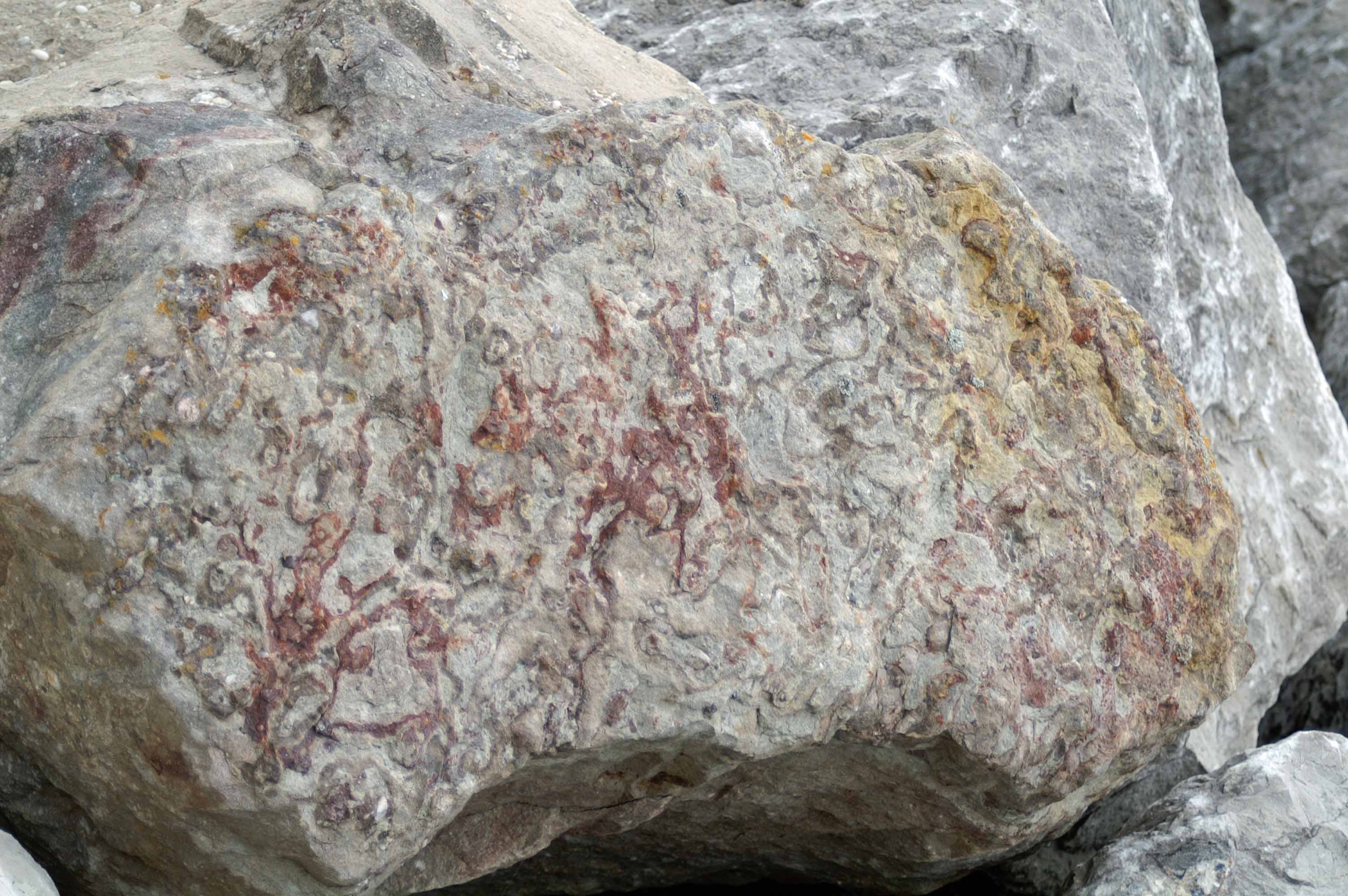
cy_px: 448
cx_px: 674
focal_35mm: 105
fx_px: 3928
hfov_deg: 19.5
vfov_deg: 13.0
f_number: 6.3
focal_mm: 70
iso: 100
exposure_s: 1/160
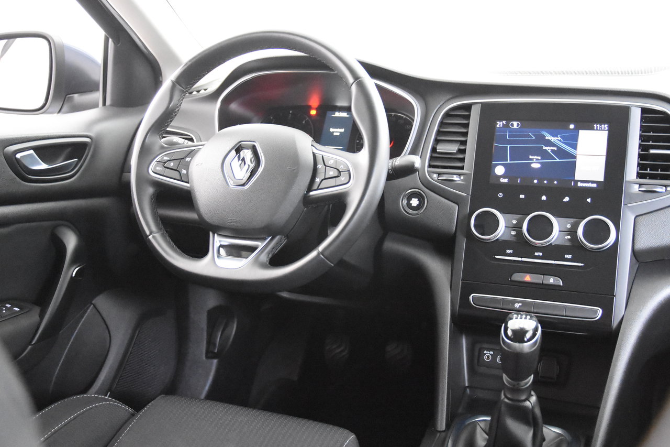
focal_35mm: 42
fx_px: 782
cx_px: 335
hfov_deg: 46.4
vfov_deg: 31.9
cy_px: 224
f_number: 3.2
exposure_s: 1/40
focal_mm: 28
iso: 12800
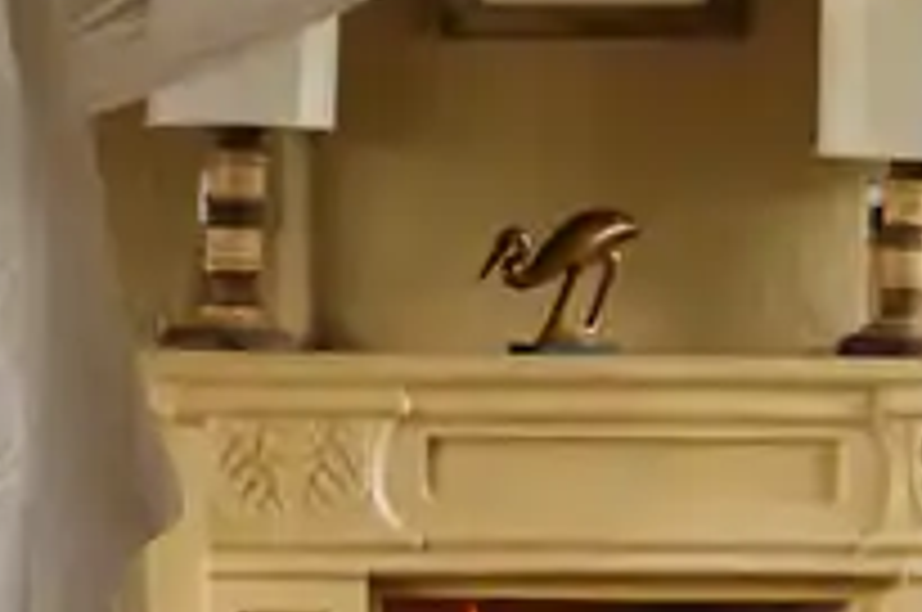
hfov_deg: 11.3
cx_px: -2
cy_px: 356
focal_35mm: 180
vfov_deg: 7.6
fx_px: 4603
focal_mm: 24.2
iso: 320
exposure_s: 1/40
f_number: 4
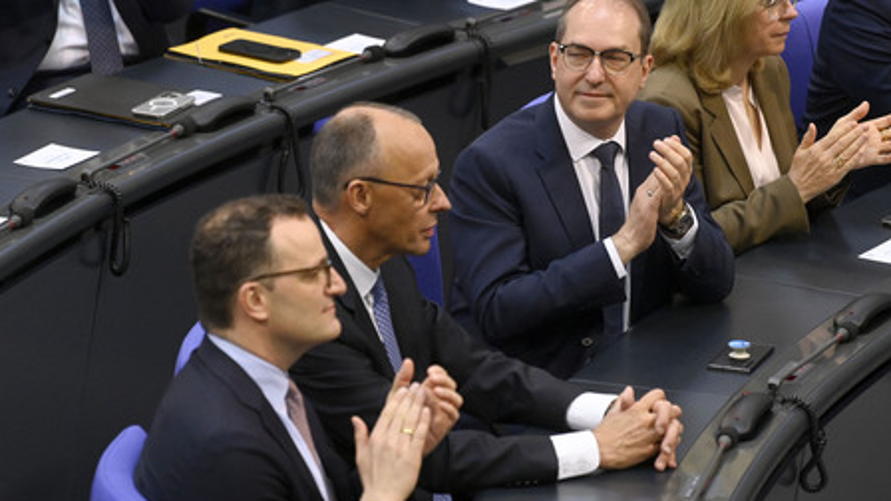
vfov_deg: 3.6
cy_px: 250
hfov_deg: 6.4
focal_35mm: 337
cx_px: 445
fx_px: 7962
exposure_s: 1/500
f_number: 5.6
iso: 10000
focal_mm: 320
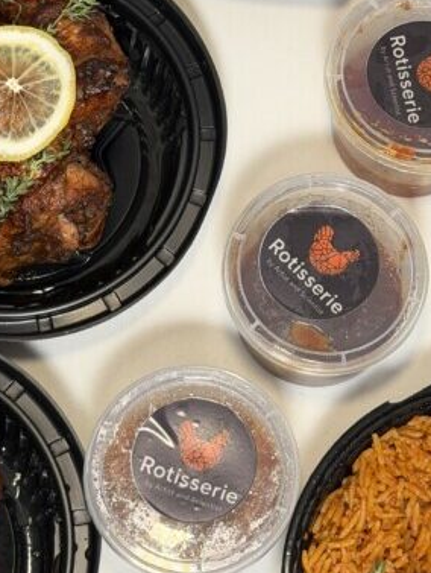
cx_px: 272
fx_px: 1424
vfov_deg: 22.6
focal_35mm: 86
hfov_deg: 17.2
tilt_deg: -70.5
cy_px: 162
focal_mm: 6.76
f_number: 1.78
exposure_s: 1/51
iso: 200
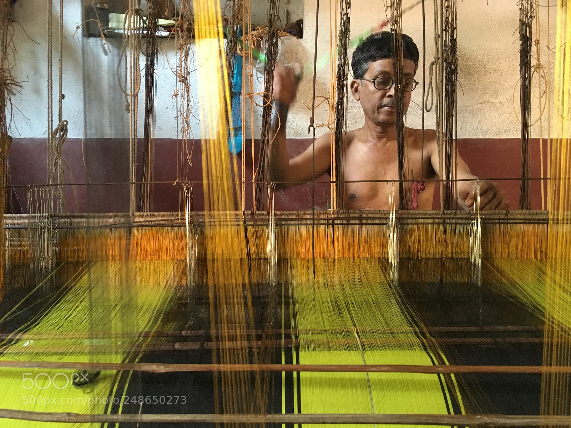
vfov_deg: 48.2
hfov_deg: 61.7
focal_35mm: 29
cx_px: 286
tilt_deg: -2.6
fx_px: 478
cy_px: 214
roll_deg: +0.4
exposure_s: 1/17
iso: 200
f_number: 2.2
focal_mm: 4.15
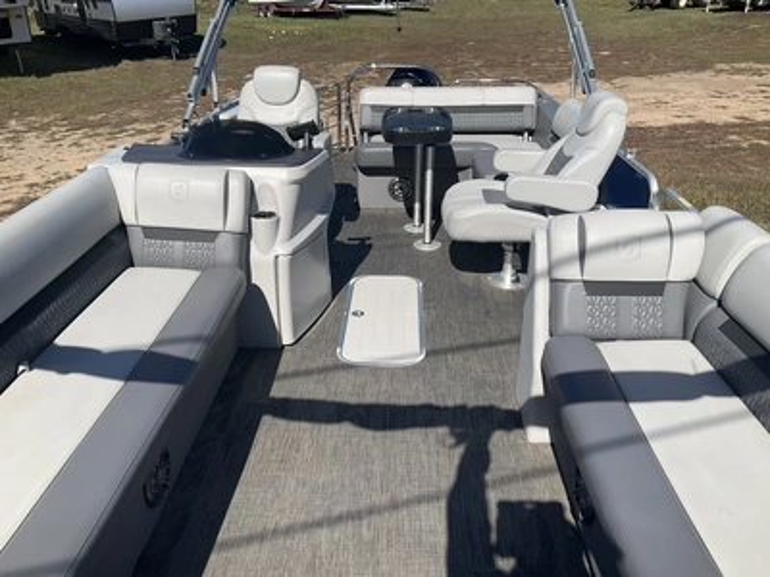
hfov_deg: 61.7
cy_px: 288
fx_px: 645
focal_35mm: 29
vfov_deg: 48.2
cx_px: 385
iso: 25
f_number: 1.8
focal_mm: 3
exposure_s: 1/2538
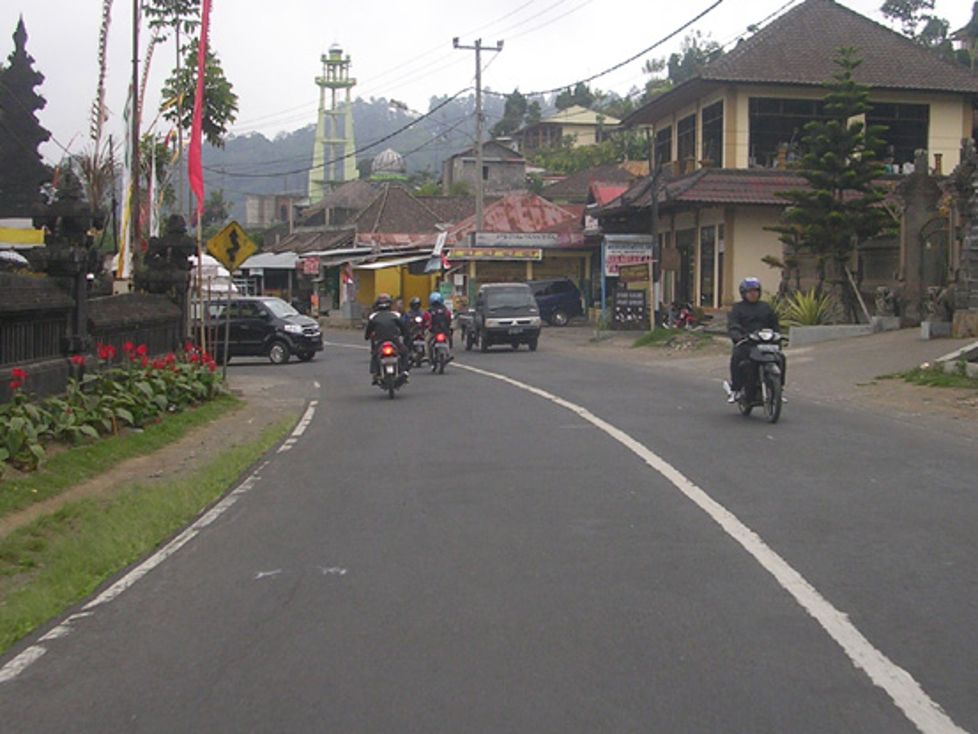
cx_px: 548
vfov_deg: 26.6
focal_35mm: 55
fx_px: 1554
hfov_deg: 34.9
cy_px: 338
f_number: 2.8
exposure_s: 1/263
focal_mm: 5.8
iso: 50
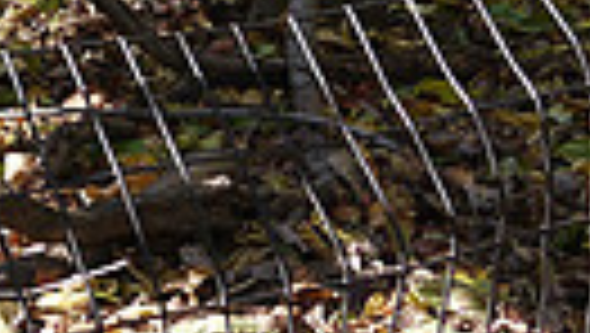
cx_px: -694
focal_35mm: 193
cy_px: -538
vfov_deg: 6.0
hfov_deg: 10.1
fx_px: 3022
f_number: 4
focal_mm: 20
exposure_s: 1/125
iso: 100
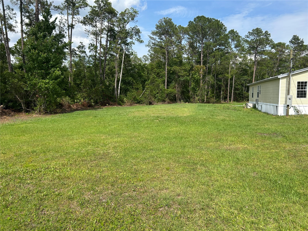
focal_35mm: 26
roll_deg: +1.4
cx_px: 154
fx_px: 231
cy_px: 116
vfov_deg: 53.1
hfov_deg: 67.3
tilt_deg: -5.2
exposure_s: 1/3165
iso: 50
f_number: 1.5
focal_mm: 5.7
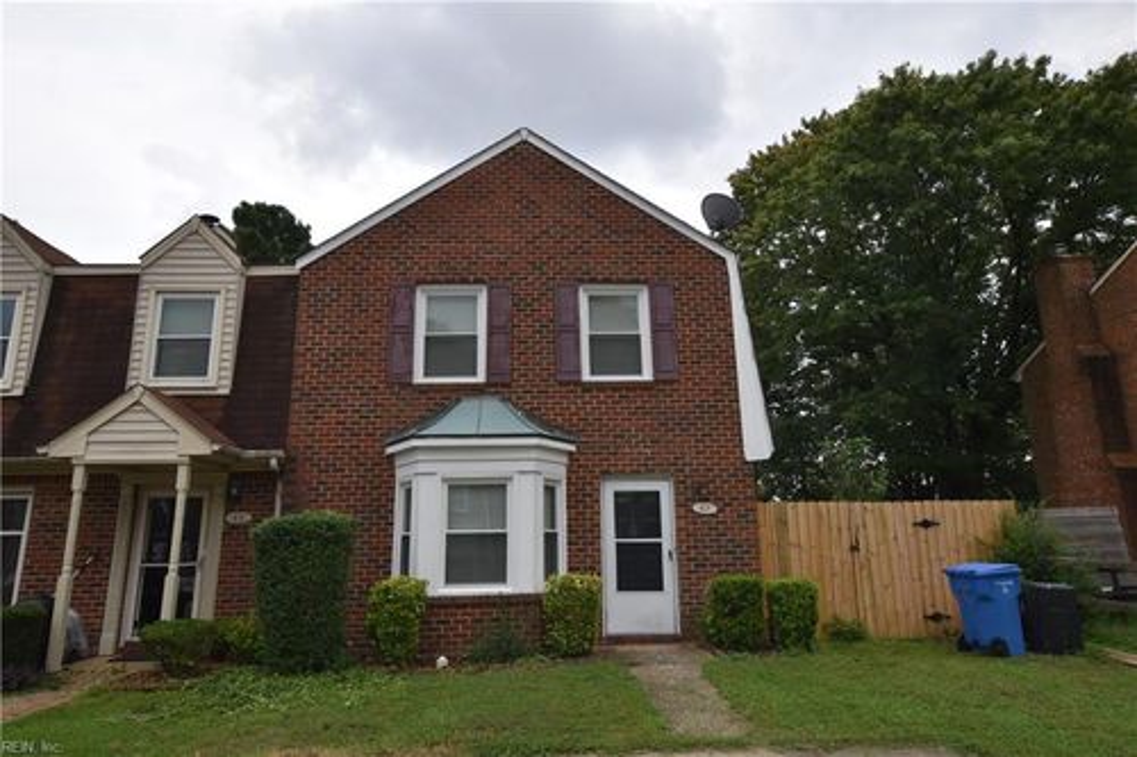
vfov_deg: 59.5
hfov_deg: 81.2
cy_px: 378
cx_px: 568
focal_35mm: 21
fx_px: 663
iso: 200
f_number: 8
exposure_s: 1/250
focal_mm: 14
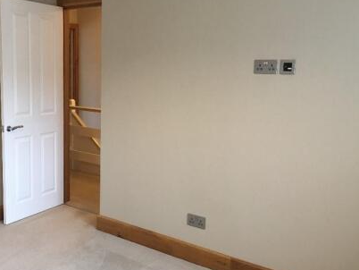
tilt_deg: -8.1
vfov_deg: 34.4
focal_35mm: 42
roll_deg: -0.5
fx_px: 436
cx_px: 127
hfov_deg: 44.3
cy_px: 143
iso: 50
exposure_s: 1/17
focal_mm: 4.15
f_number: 2.2
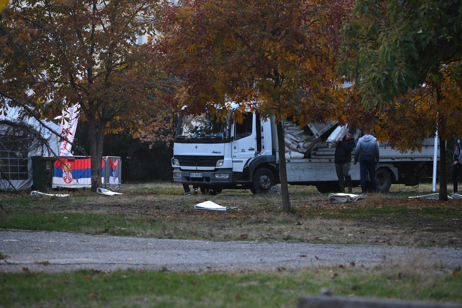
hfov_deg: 10.2
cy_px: 153
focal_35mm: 201
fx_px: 2579
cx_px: 231
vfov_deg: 6.8
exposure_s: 1/640
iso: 2500
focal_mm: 200
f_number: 4
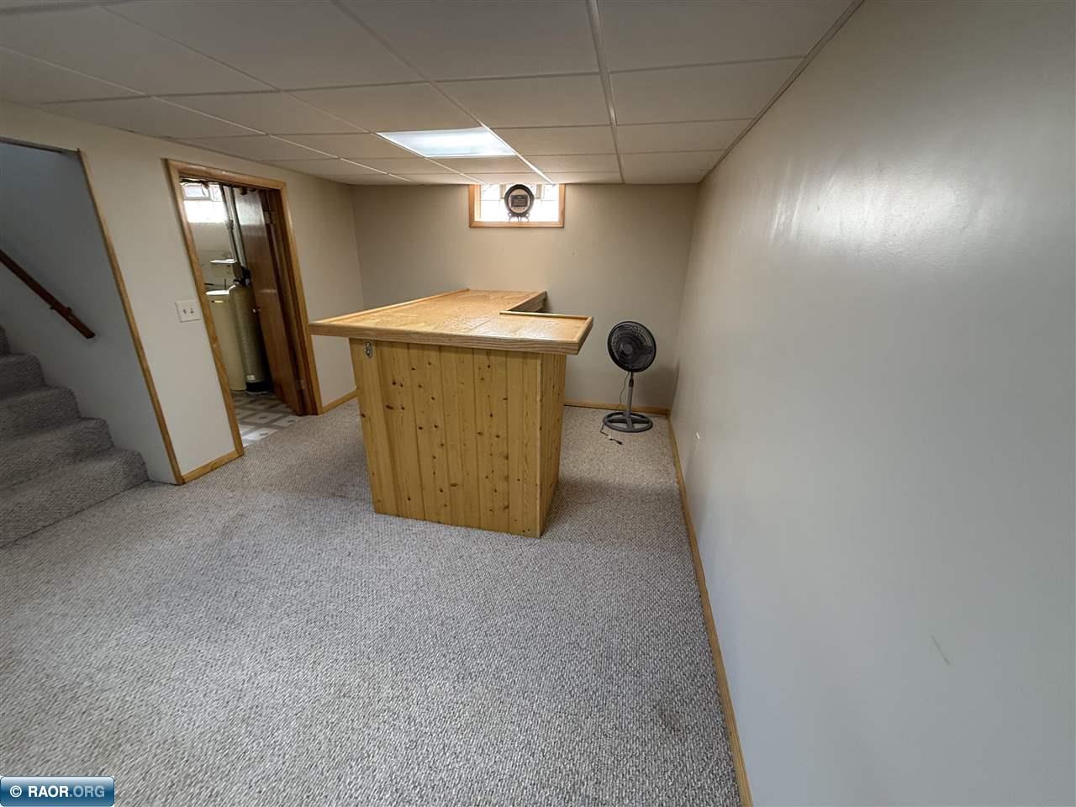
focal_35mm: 14
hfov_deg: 102.1
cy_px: 404
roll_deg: -1.0
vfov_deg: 85.7
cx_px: 538
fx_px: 435
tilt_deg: -20.1
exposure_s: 1/60
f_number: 2.2
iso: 250
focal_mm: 2.22
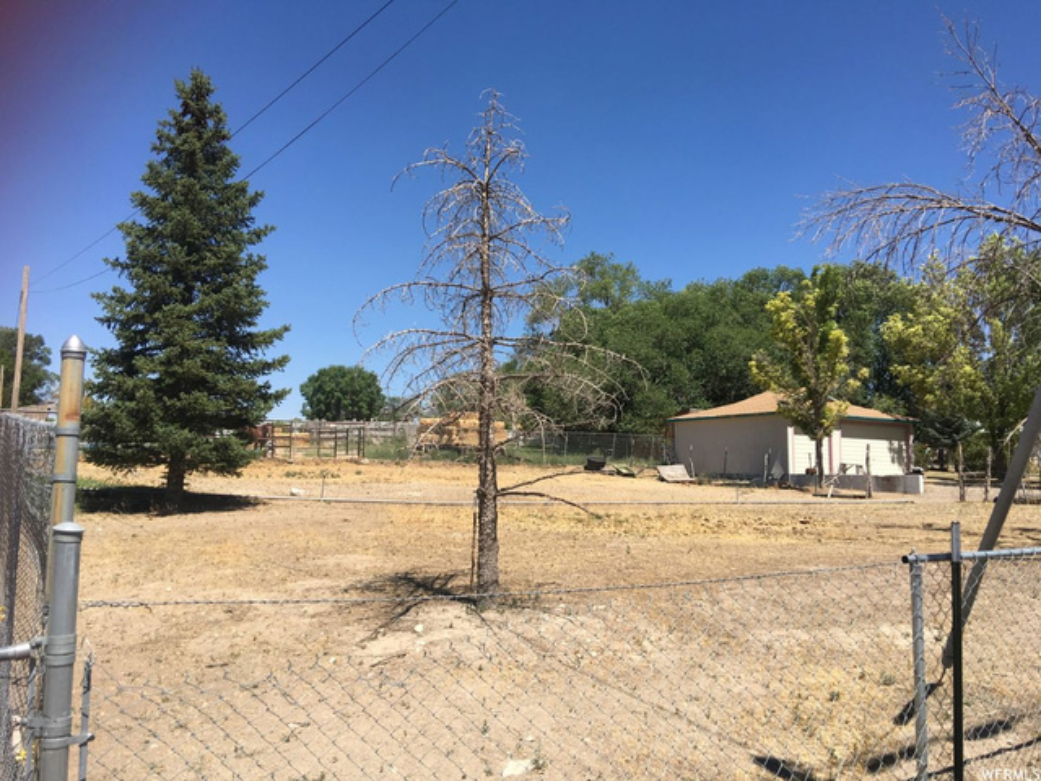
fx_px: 872
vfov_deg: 48.2
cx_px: 520
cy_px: 390
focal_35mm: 29
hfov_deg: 61.7
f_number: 2.2
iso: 25
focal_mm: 4.15
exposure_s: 1/1451
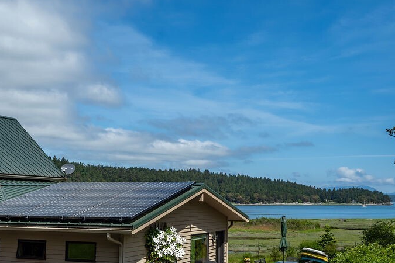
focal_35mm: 47
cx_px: 241
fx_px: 516
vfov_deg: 28.6
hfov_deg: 41.7
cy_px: 138
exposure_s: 1/2000
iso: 100
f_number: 5.6
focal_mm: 31
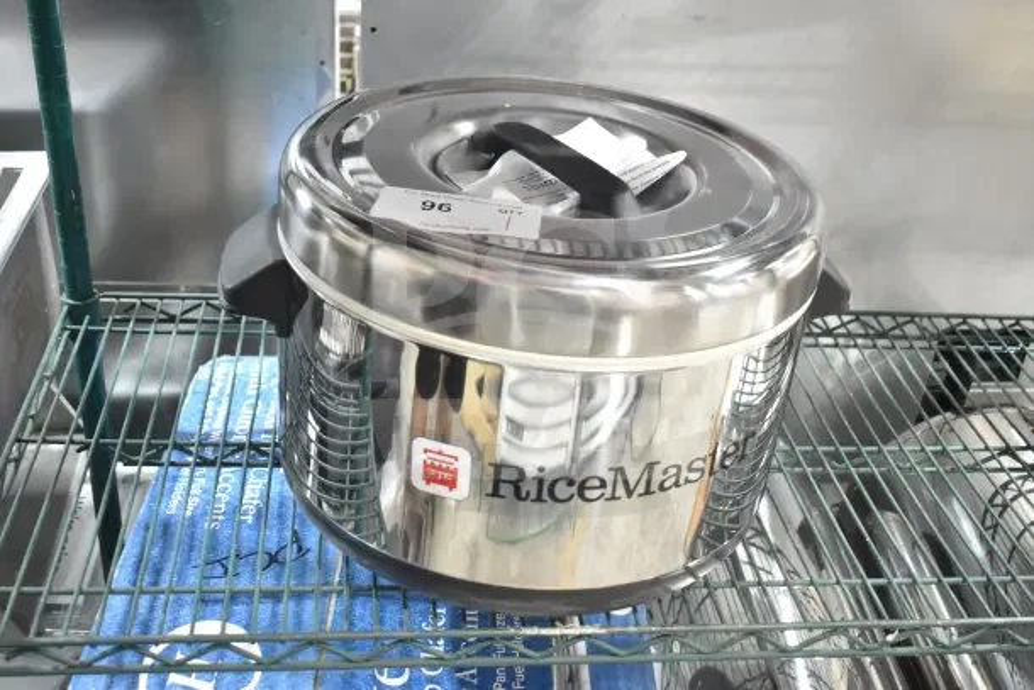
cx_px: 517
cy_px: 345
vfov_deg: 31.9
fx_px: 1207
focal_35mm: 42
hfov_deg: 46.4
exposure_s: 1/50
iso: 2000
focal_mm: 28
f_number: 4.2
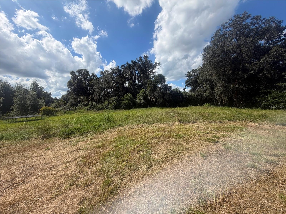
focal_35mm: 14
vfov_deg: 85.7
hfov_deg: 102.1
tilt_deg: -0.8
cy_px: 107
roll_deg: +2.6
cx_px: 143
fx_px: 116
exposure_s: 1/928
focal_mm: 2.22
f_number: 2.2
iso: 20
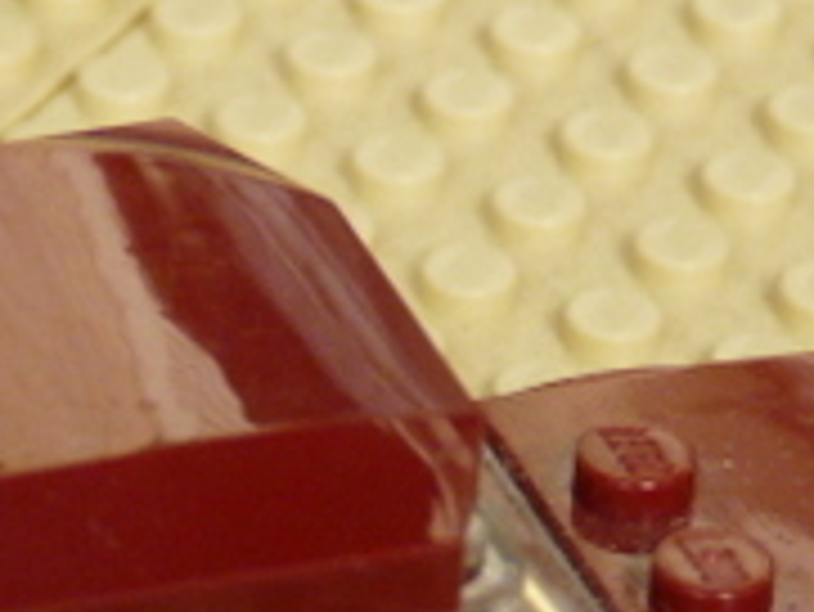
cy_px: 792
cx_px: -117
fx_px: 7365
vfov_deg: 4.7
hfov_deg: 6.3
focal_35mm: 313
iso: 160
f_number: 3.2
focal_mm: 11.7
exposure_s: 1/200
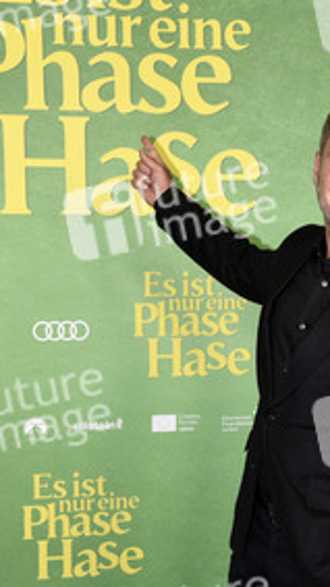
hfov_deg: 16.9
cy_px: 315
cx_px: 230
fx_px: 1105
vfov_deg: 29.7
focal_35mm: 71
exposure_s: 1/125
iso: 500
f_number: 6.3
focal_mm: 48
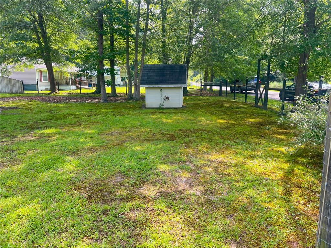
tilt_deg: -8.7
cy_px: 124
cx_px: 166
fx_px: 249
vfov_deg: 53.1
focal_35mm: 26
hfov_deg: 67.3
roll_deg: +0.9
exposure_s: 1/236
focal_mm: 5.7
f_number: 1.5
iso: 50
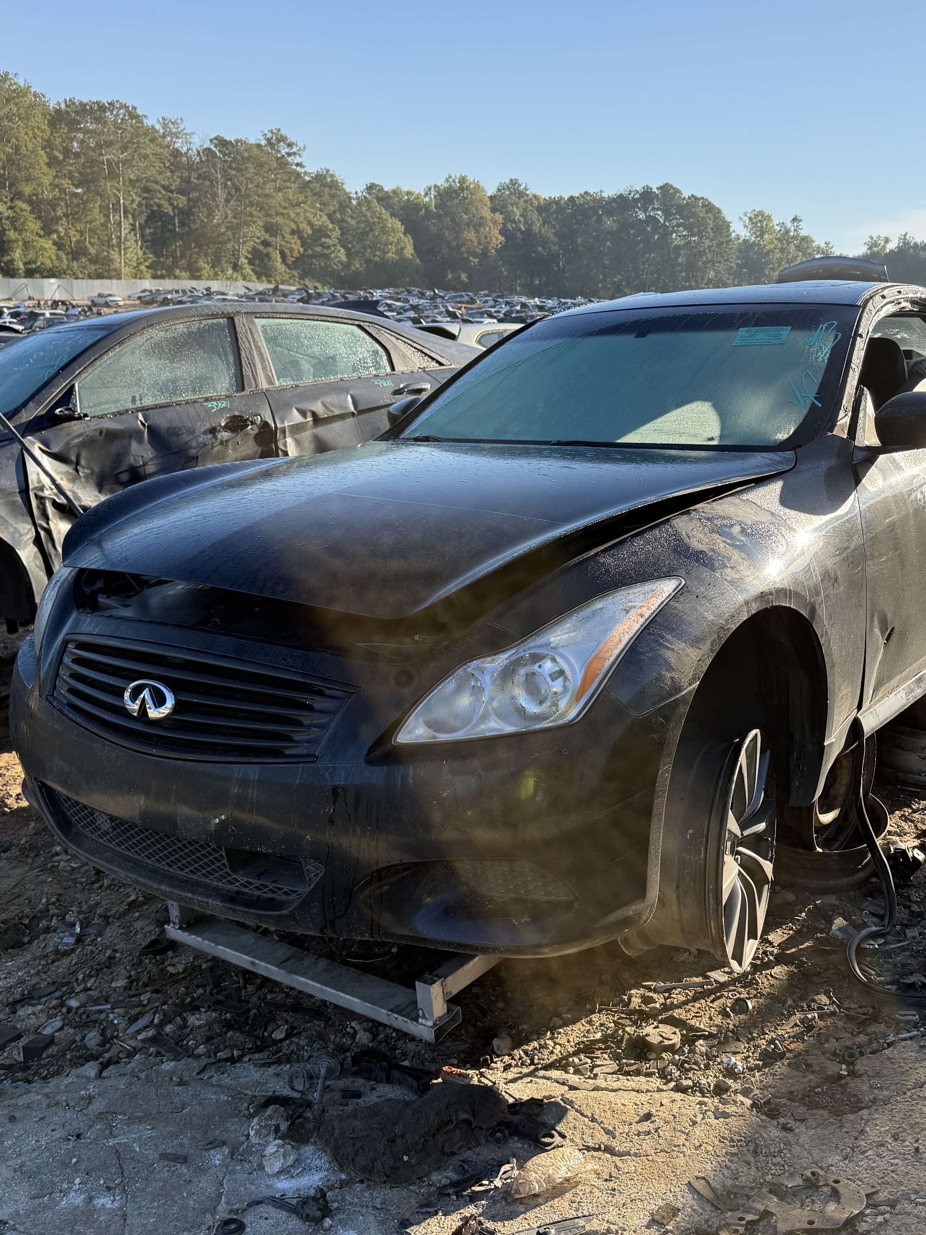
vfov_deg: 55.3
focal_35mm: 33
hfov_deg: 42.6
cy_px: 623
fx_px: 1177
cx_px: 589
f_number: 1.78
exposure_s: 1/1770
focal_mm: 6.76
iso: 100
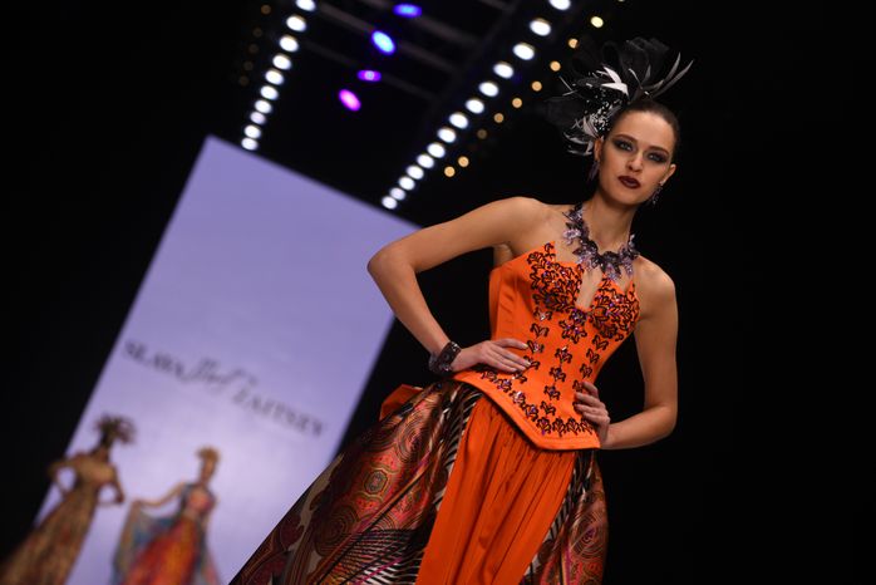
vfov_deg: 11.0
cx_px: 438
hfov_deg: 16.4
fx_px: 3043
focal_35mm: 125
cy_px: 292
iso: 400
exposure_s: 1/125
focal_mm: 125
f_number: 5
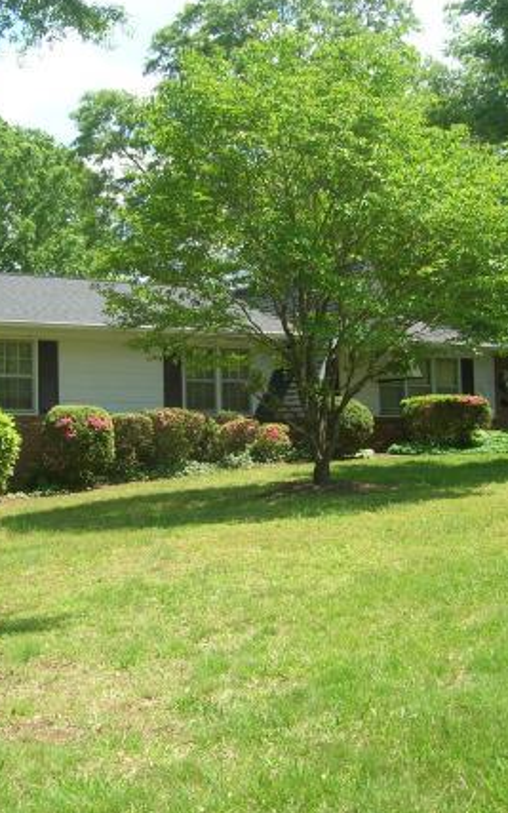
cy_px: 411
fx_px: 1085
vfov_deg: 41.0
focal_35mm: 49
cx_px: 221
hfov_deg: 26.3
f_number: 4.9
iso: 50
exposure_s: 1/135
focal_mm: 5.7
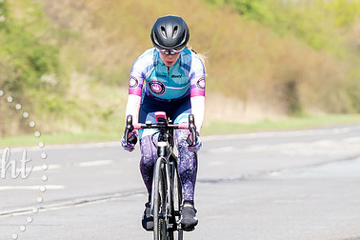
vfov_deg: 1.9
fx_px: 7189
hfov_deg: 2.9
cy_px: 62
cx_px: 179
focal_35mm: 719
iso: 400
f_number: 5
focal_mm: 200
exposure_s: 1/1000
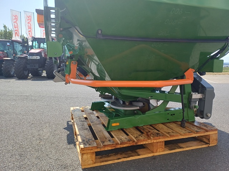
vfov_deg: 54.9
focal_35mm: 25
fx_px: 165
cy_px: 86
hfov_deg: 69.4
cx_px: 114
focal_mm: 4.65
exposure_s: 1/661
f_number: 1.8
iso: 50
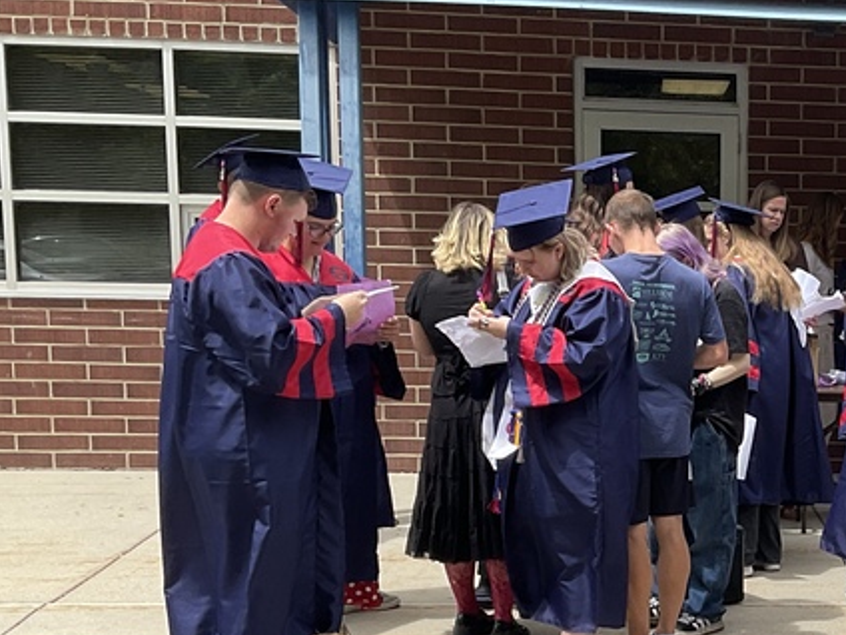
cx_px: 842
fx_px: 1711
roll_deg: -3.2
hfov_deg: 26.3
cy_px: 537
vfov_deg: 20.7
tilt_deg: -7.7
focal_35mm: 70
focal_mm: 3
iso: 16
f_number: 1.8
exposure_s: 1/962
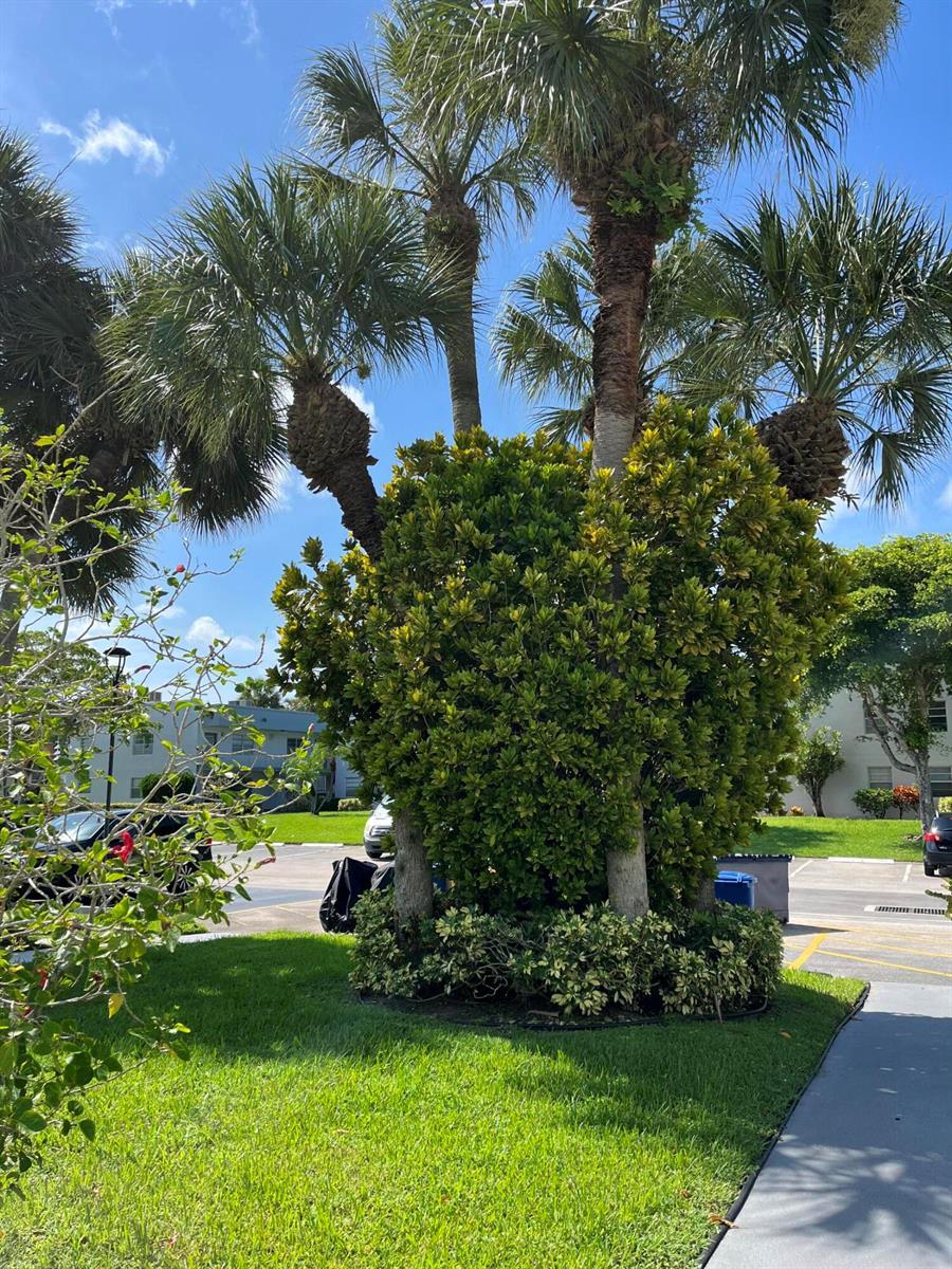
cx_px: 476
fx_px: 953
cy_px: 634
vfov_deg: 67.3
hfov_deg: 53.1
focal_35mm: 26
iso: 50
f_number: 1.6
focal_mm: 5.1
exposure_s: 1/1721
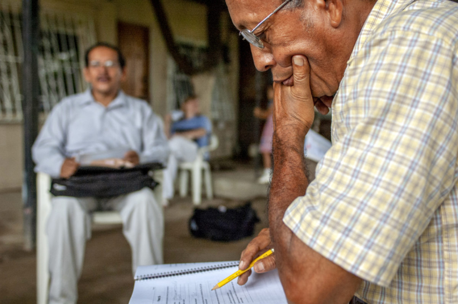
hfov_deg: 46.4
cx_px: 229
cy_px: 152
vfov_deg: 31.8
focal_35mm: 42
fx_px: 534
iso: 640
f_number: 2.8
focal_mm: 28
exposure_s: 1/1000
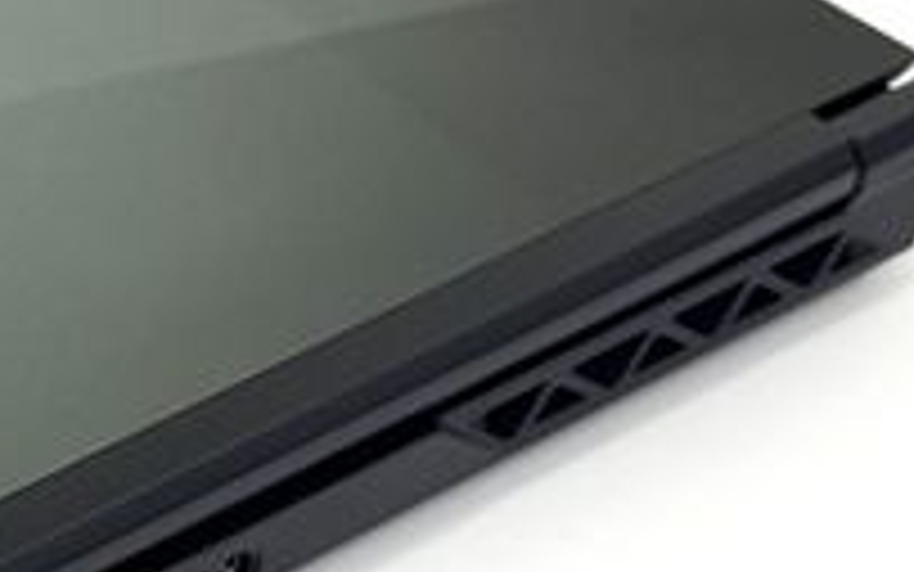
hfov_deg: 10.0
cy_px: 342
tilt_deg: -37.4
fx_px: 5008
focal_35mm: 201
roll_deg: -2.4
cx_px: -630
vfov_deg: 6.5
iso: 50
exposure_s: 1/100
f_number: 1.78
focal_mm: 6.76
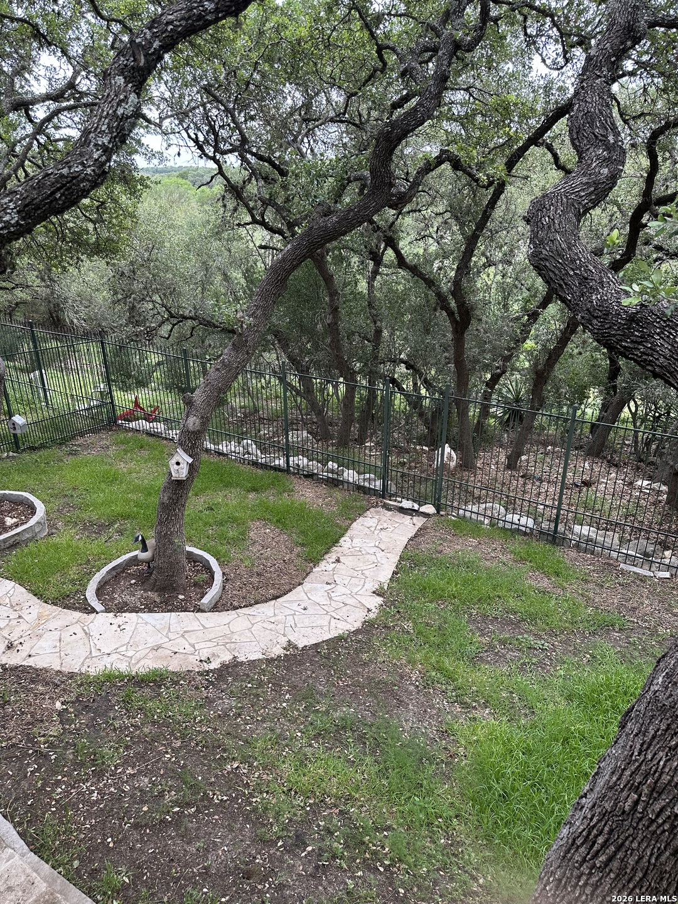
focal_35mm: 24
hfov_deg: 56.8
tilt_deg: -21.8
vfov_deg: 71.6
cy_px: 452
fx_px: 627
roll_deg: +0.4
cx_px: 339
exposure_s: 1/439
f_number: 1.78
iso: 80
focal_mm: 6.86
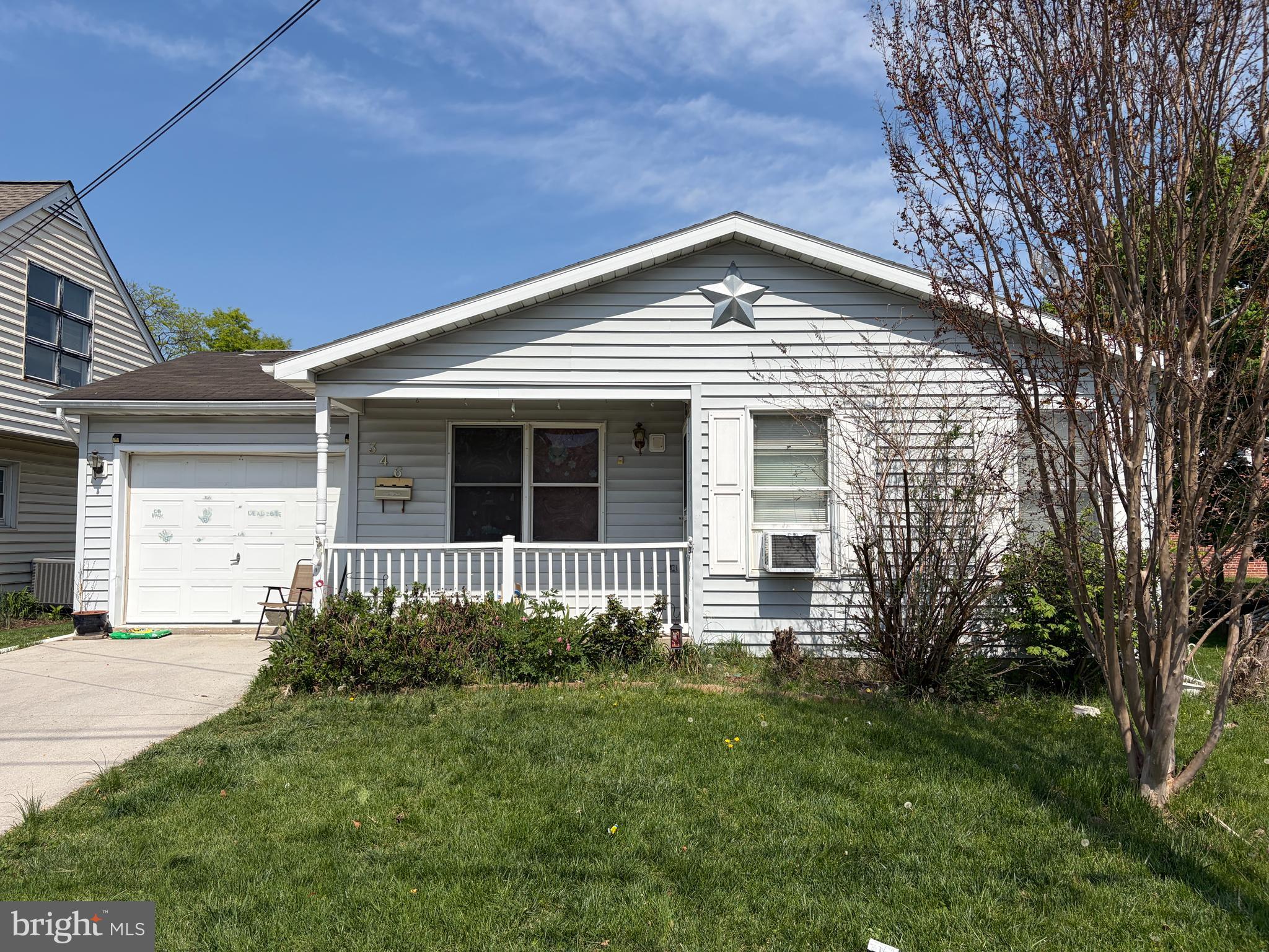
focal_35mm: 26
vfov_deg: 53.1
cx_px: 634
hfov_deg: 67.3
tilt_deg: +3.8
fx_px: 953
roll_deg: +0.0
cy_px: 476
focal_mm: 5.96
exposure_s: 1/6993
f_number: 1.6
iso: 64
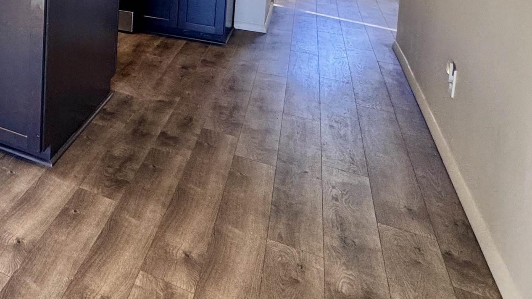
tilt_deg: -6.0
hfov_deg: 39.7
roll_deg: +0.2
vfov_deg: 27.6
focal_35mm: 37
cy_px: -72
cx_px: -98
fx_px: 522
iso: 200
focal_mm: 2.22
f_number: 2.2
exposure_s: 1/120
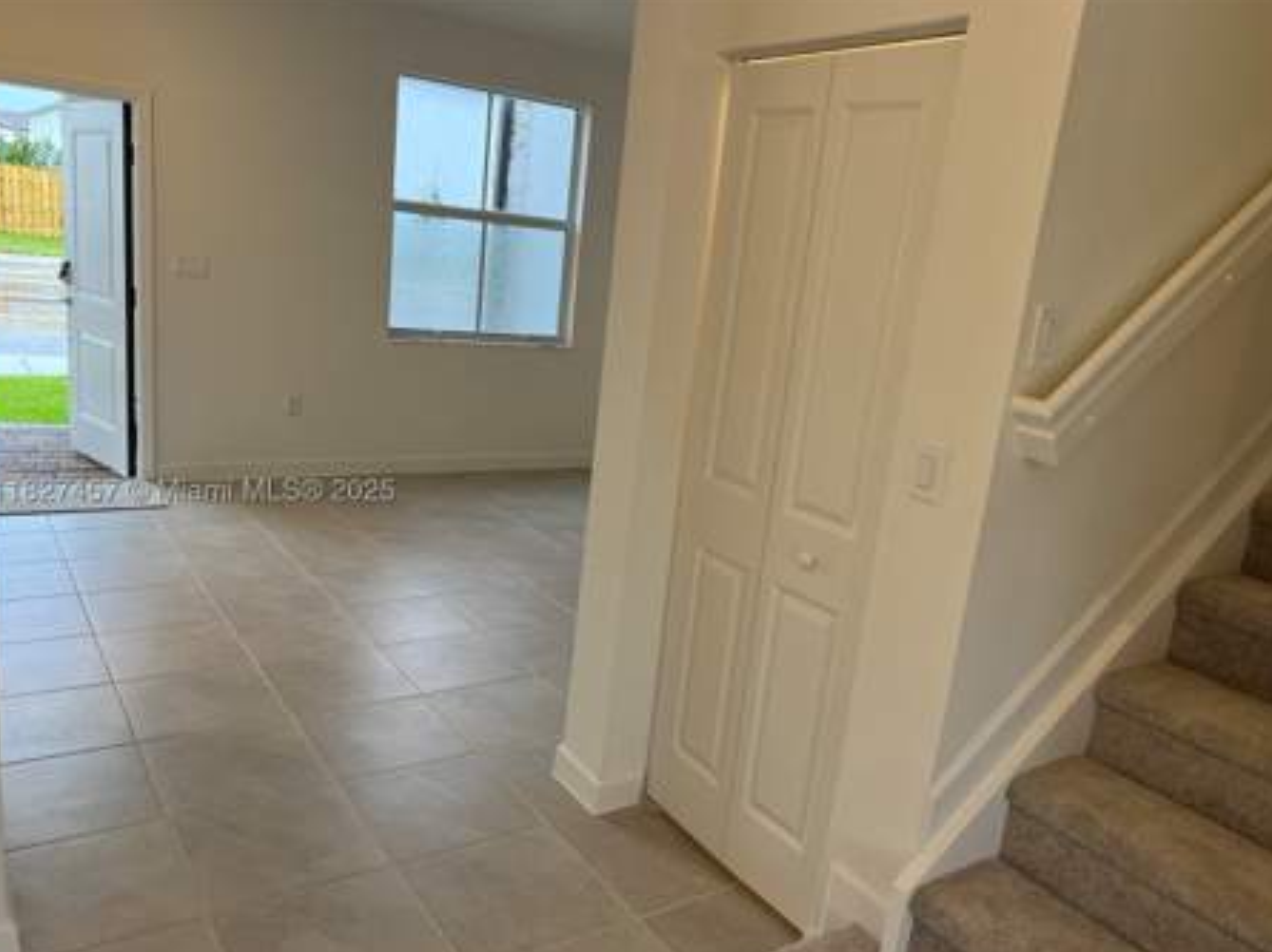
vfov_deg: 49.7
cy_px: 496
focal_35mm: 28
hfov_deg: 63.5
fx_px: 1028
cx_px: 647
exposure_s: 1/120
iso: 80
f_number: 1.5
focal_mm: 5.7
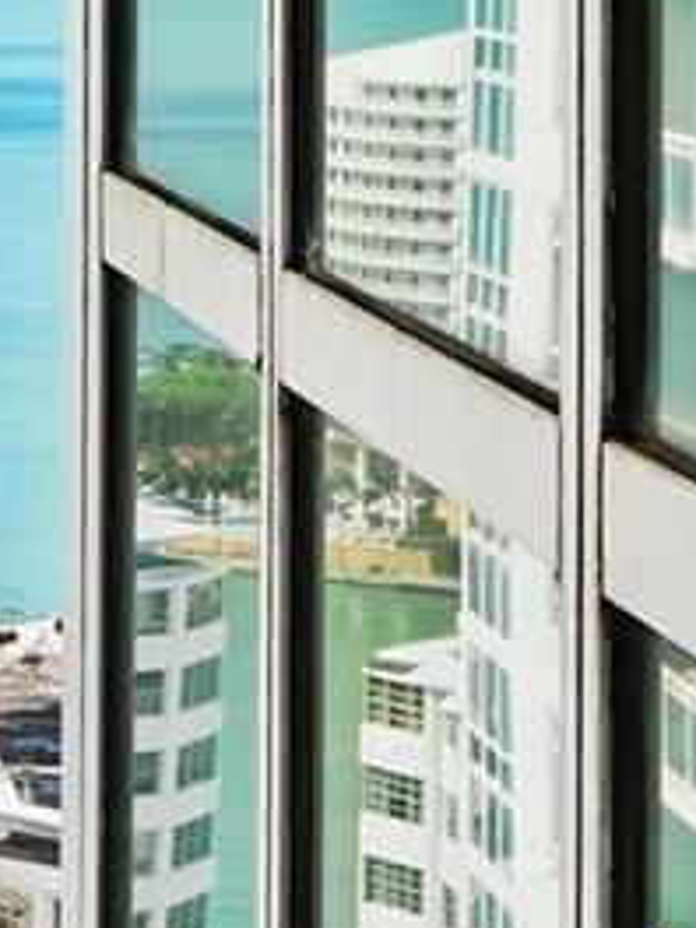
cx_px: -1100
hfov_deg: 7.8
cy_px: -130
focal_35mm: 175
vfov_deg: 11.1
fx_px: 4691
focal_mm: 20
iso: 200
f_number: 8
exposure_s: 1/640
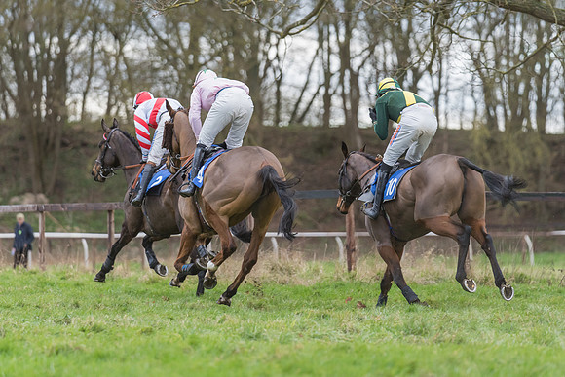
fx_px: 4252
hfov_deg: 7.6
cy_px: 144
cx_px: 290
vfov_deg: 5.1
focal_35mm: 271
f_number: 2.8
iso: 1000
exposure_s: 1/1000
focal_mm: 178
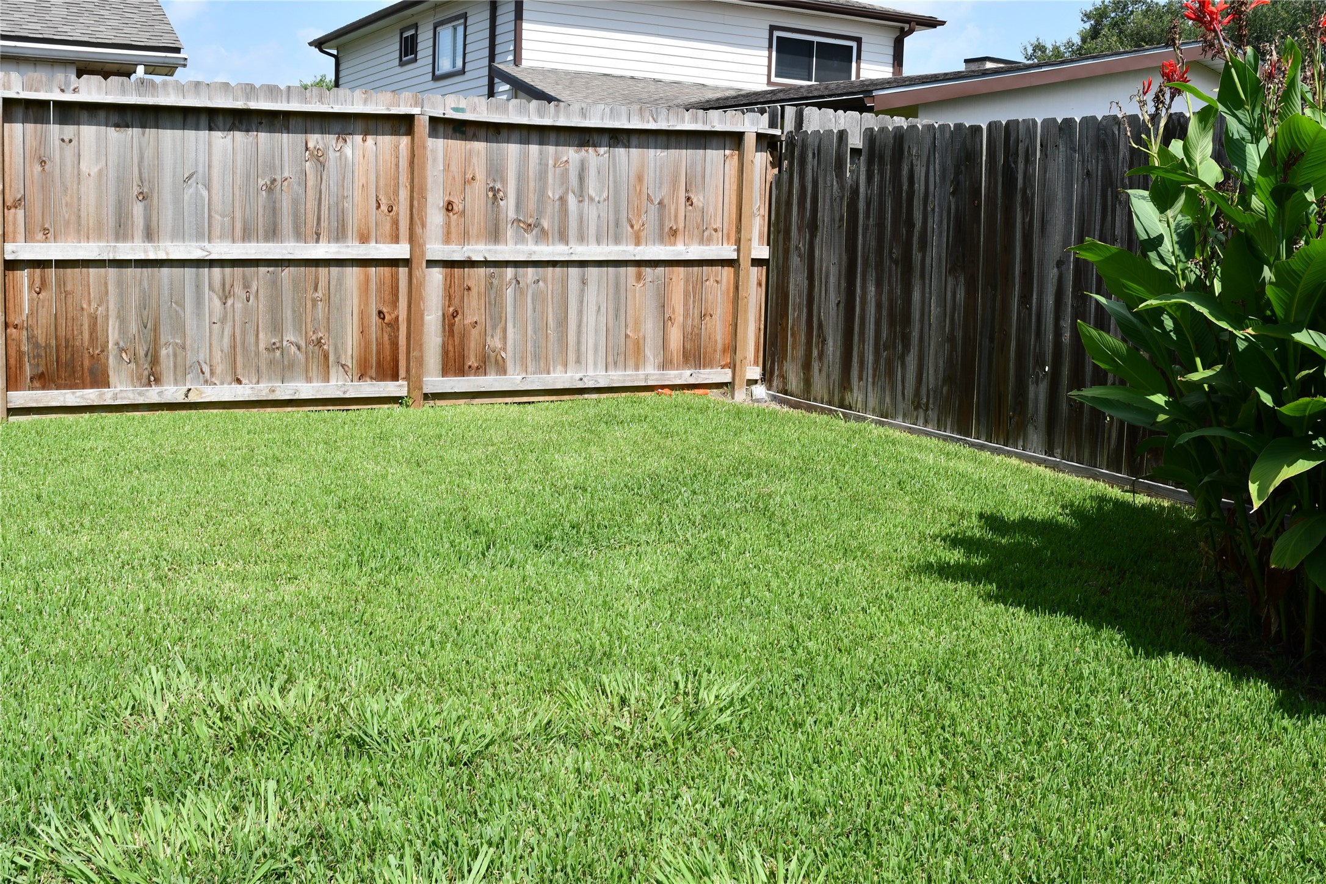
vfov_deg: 36.9
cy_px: 442
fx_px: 1326
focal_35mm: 36
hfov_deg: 53.1
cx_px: 663
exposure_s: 1/250
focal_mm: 24
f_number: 8
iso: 140
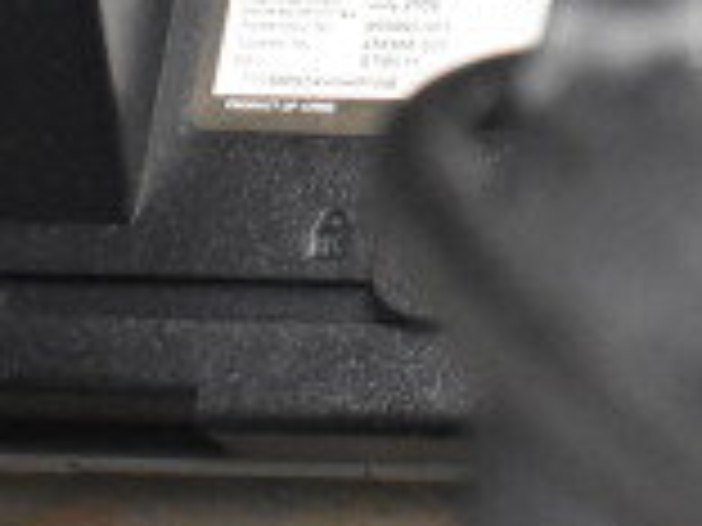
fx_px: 2634
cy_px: -290
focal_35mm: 130
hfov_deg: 13.8
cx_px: 1192
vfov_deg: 10.9
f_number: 3.8
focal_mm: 23
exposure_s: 1/40
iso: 5600
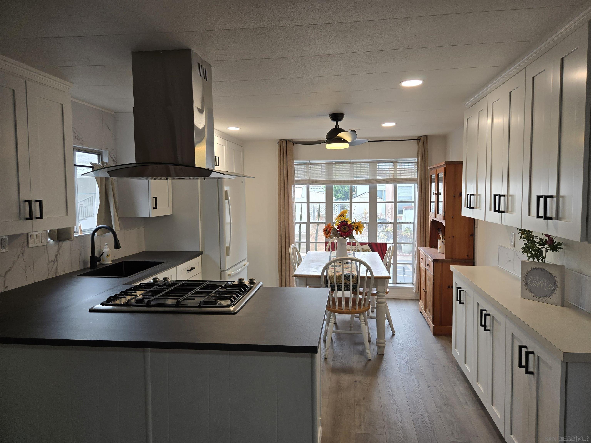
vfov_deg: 58.9
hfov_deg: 73.9
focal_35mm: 23
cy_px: 222
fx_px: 393
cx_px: 296
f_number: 1.8
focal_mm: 5.4
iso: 64
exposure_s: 1/120
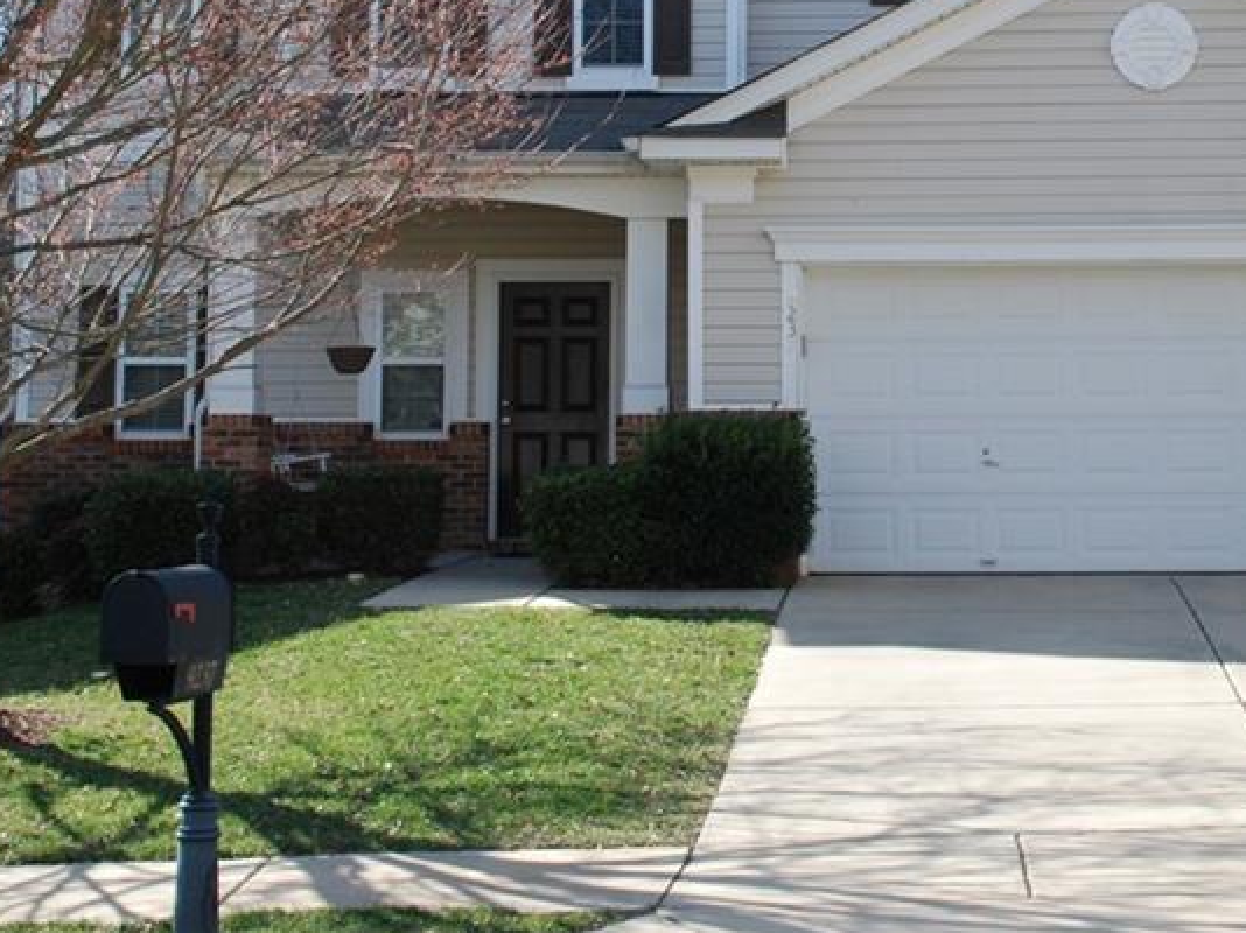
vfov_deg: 20.2
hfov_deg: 26.9
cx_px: 831
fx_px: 2590
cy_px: 170
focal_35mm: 72
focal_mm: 26
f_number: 9
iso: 400
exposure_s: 1/320
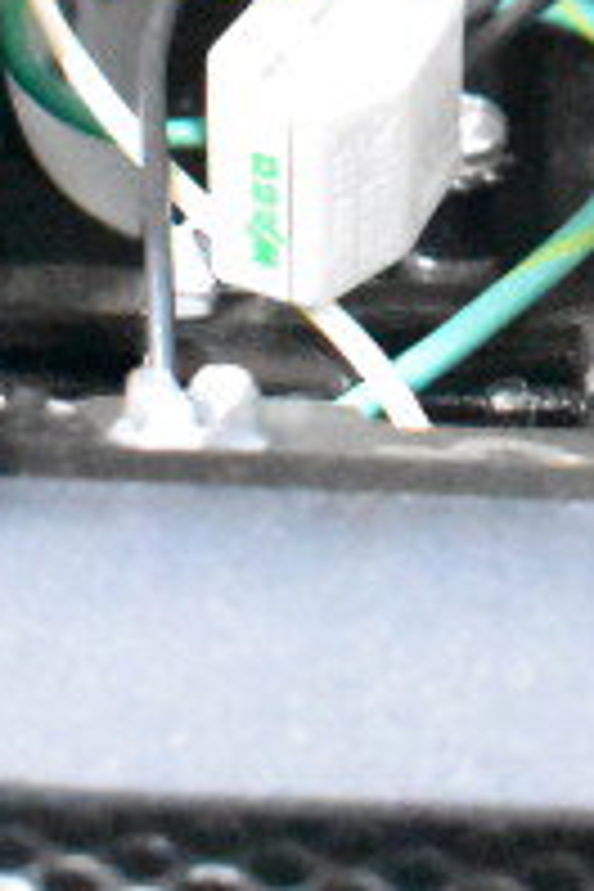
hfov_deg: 6.2
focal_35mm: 222
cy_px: -848
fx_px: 5494
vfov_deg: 8.8
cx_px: 554
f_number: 4.5
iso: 22800
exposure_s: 1/50
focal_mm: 32
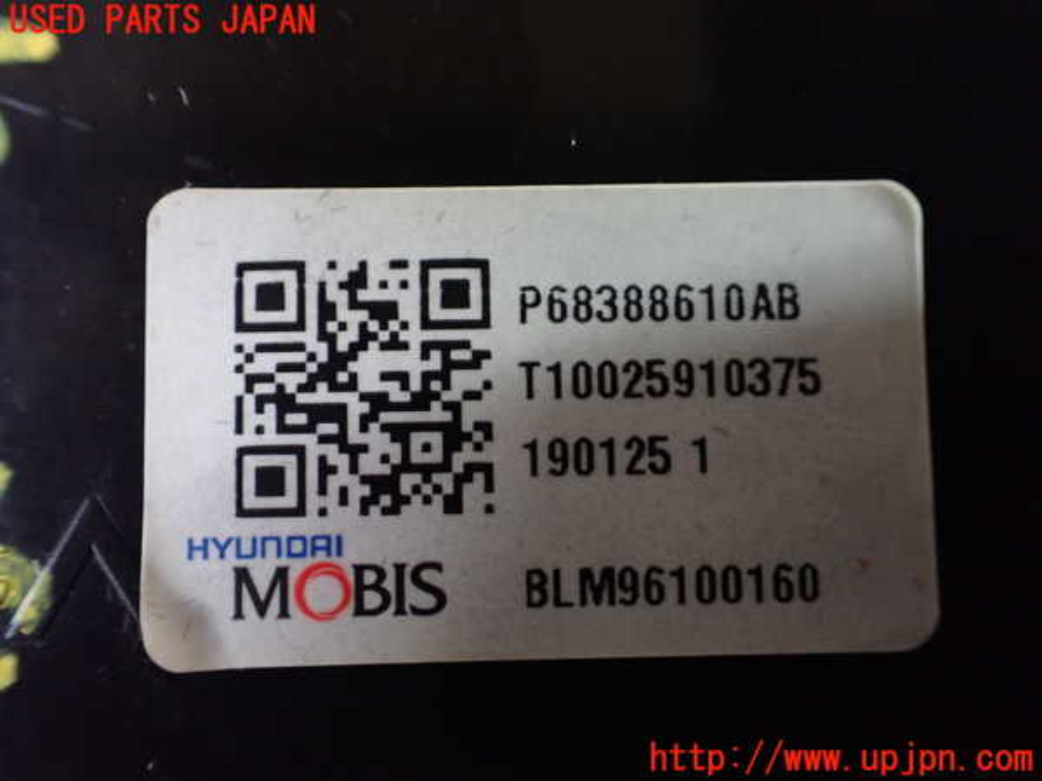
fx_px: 903
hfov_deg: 60.0
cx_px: 521
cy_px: 390
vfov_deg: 46.8
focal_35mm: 30
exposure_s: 1/30
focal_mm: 5.4
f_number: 2.3
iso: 1000
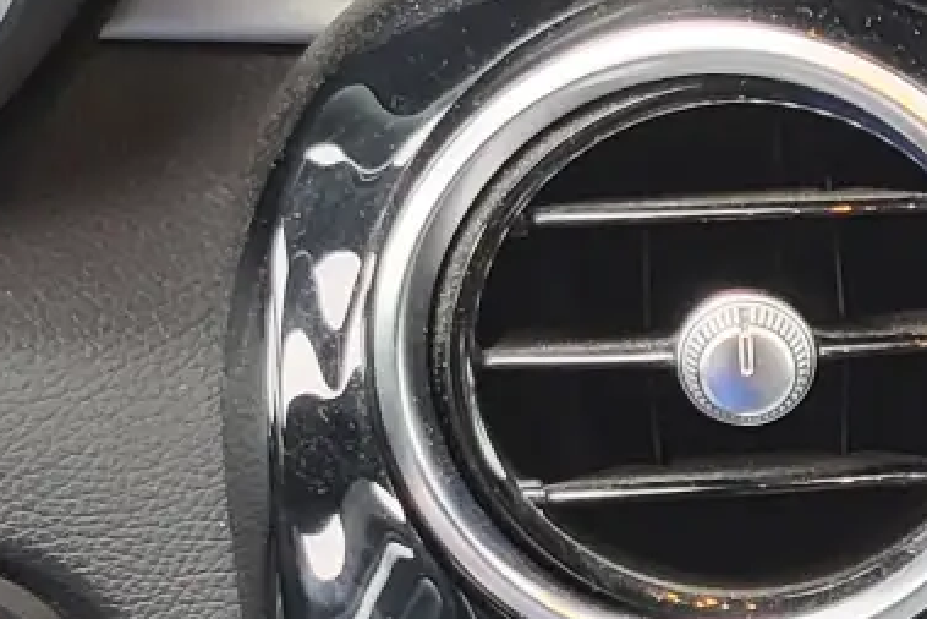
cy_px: 338
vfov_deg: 10.0
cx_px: 1979
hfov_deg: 12.7
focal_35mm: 137
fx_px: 3529
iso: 100
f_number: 1.8
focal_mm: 5.4
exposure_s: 1/100
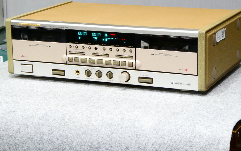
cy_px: 64
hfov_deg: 20.2
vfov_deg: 12.7
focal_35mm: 103
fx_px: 677
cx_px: 123
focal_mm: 16.1
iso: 400
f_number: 5.6
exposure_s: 1/10
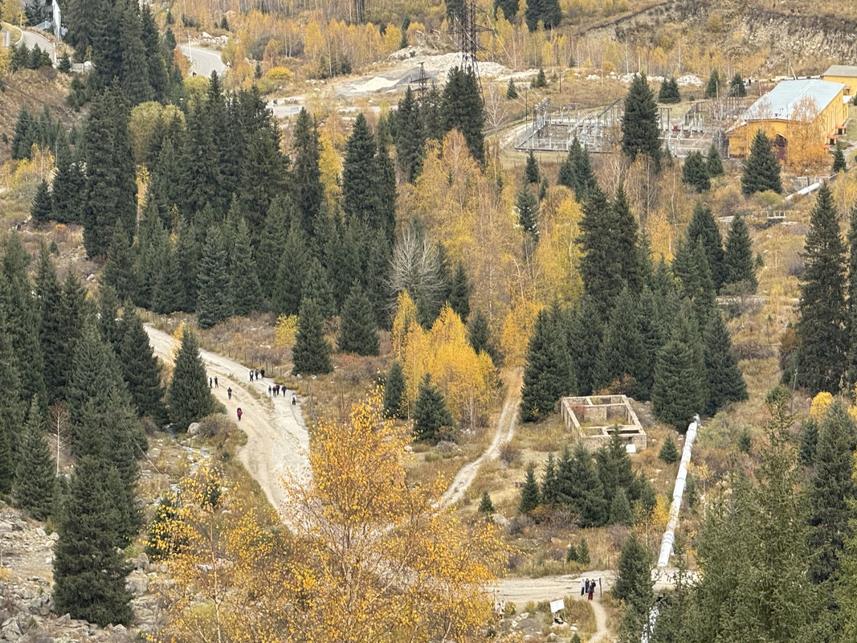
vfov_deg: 8.2
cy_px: 343
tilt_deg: -15.3
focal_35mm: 180
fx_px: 4456
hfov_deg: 11.0
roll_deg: -0.1
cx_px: 592
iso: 50
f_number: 2.8
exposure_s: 1/238
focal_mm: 15.66
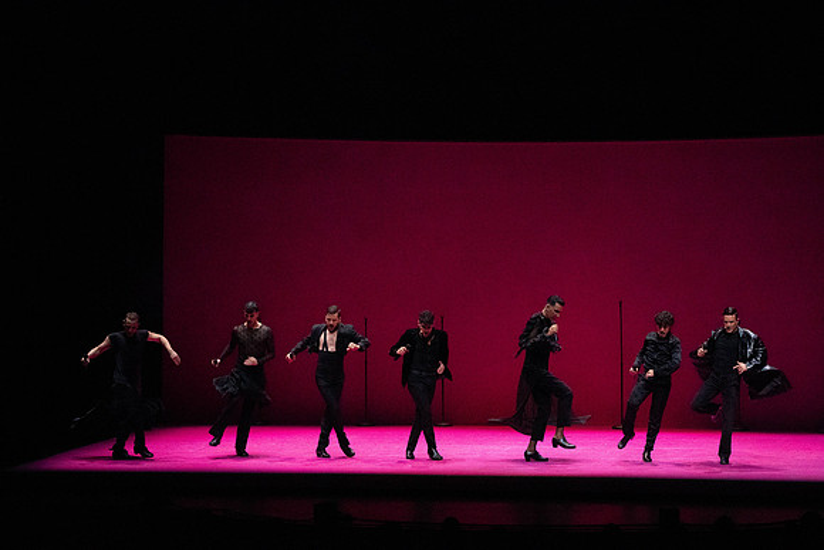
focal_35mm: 135
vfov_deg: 10.2
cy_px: 275
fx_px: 3091
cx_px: 412
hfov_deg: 15.2
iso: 25600
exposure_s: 1/400
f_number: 10
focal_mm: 135
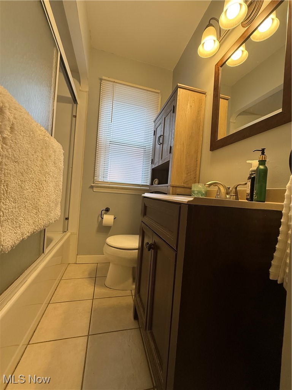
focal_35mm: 14
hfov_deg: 85.7
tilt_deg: +0.6
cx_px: 146
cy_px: 195
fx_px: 157
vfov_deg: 102.1
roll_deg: -4.6
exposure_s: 1/120
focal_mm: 2.22
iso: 200
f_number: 2.2
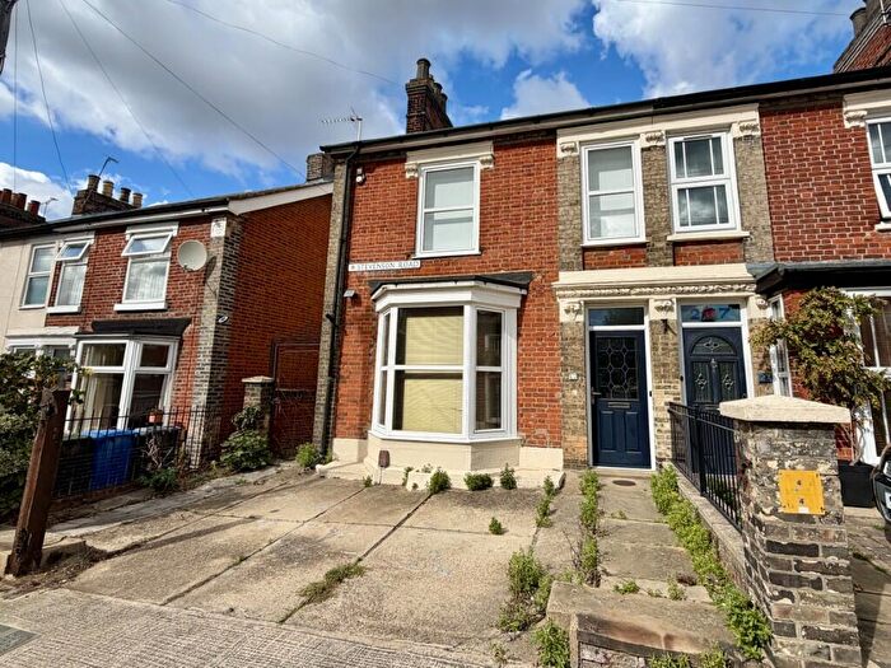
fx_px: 360
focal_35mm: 14
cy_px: 334
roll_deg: +0.0
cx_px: 446
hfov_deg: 102.1
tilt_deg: +10.1
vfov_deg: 85.7
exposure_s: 1/779
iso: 20
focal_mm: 2.22
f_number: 2.2
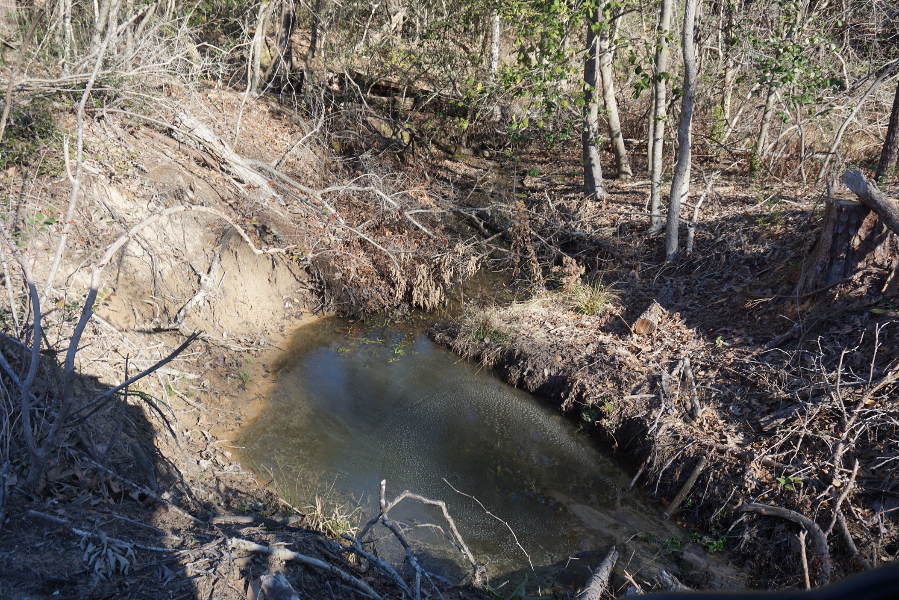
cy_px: 304
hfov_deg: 57.9
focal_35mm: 33
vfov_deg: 40.5
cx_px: 453
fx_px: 812
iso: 100
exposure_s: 1/200
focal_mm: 21
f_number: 5
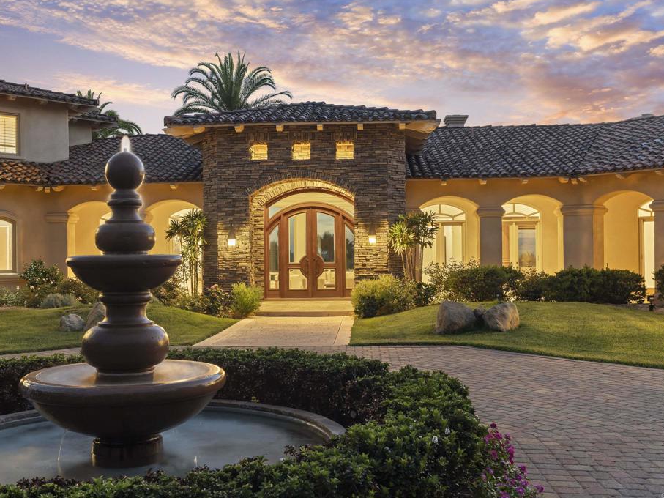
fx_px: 729
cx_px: 310
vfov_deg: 37.7
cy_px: 249
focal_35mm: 38
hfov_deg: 49.0
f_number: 8
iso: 800
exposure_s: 2.5
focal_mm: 35
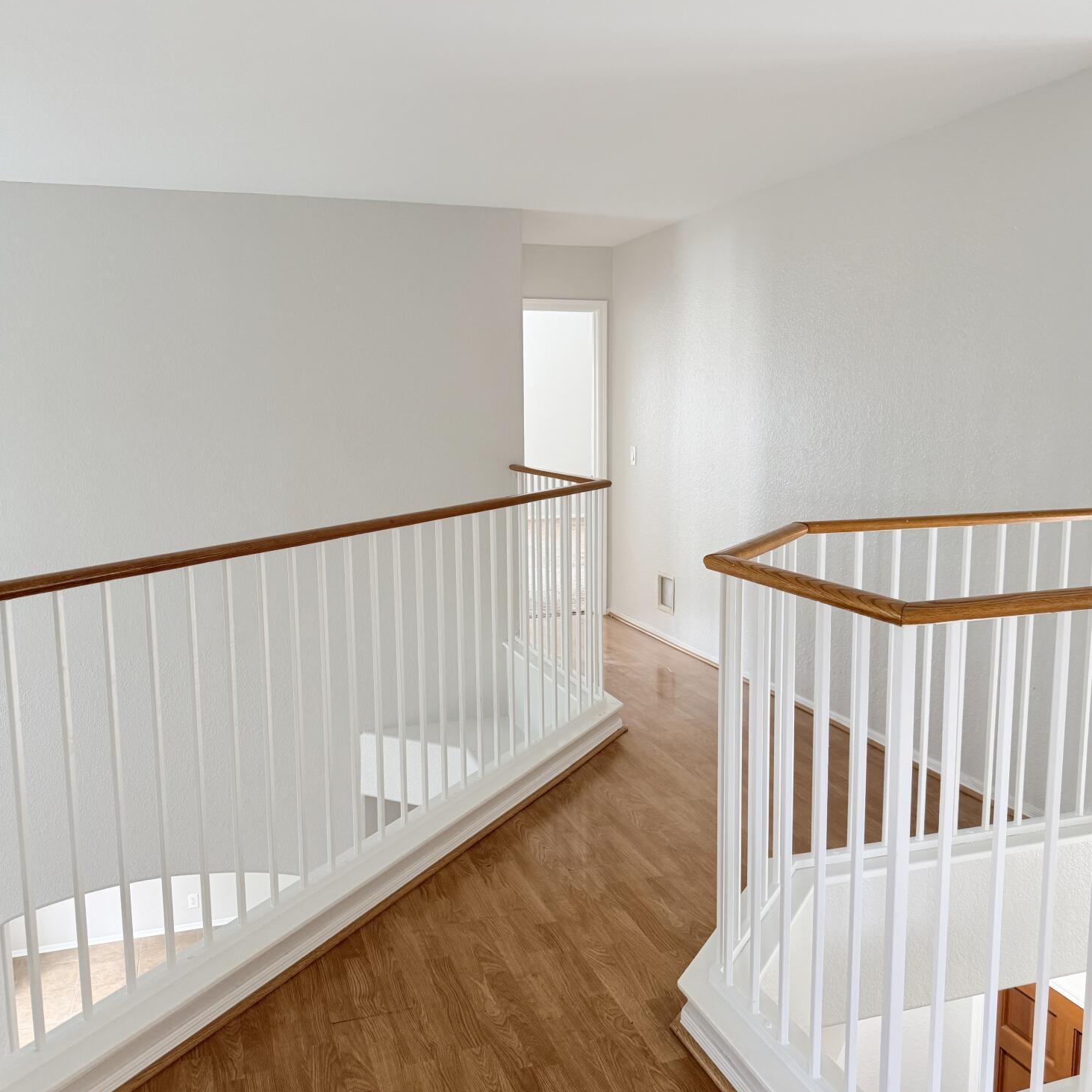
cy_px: 548
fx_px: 1035
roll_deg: +0.5
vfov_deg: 55.6
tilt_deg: -7.5
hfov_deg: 55.6
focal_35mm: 29
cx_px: 555
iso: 200
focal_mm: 6.76
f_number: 1.78
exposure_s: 1/72
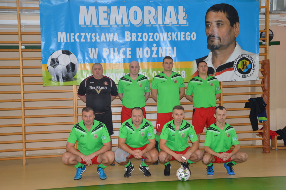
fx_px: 381
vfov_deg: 28.0
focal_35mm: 48
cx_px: 143
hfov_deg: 41.1
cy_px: 95
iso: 450
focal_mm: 32
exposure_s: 1/60
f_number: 4.2
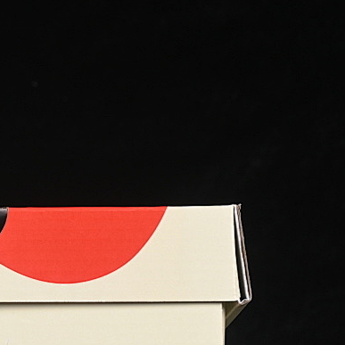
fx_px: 2007
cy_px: 296
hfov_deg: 9.7
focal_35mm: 178
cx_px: -43
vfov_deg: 9.8
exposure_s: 1/80
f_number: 8
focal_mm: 50
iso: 160
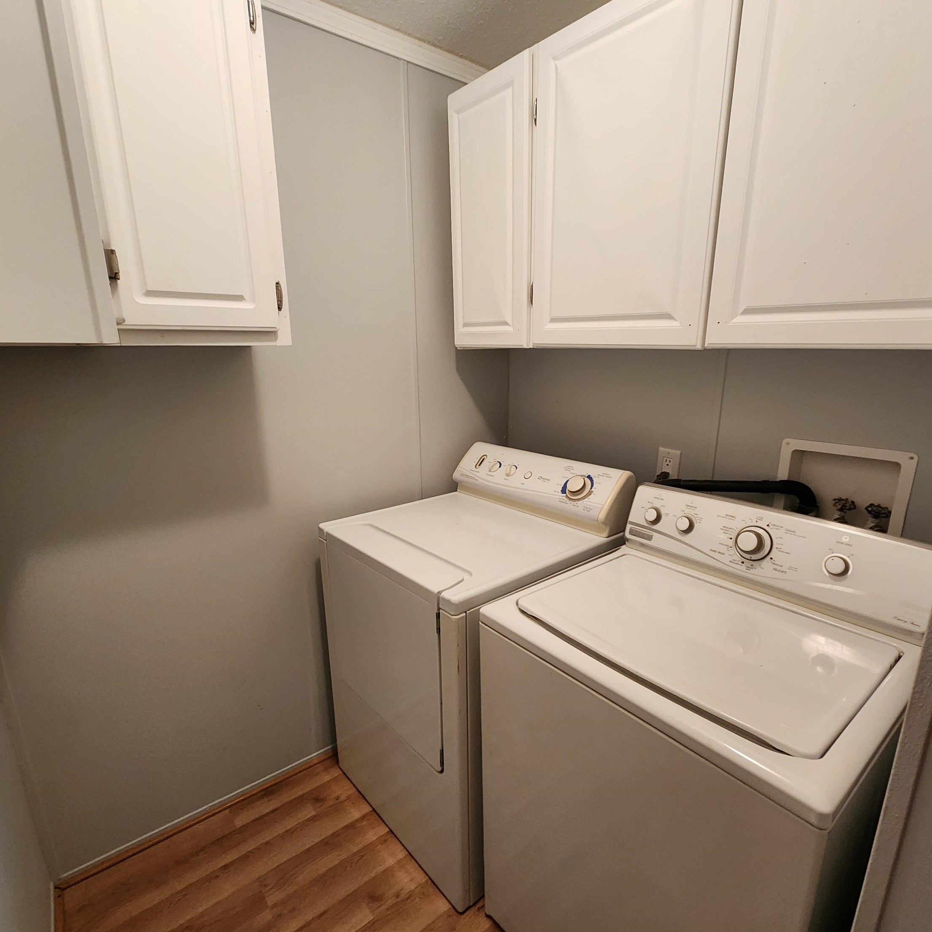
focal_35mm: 16
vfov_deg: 87.4
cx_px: 480
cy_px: 483
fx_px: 487
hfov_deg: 87.4
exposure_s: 1/40
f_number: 2.2
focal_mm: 2.2
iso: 320
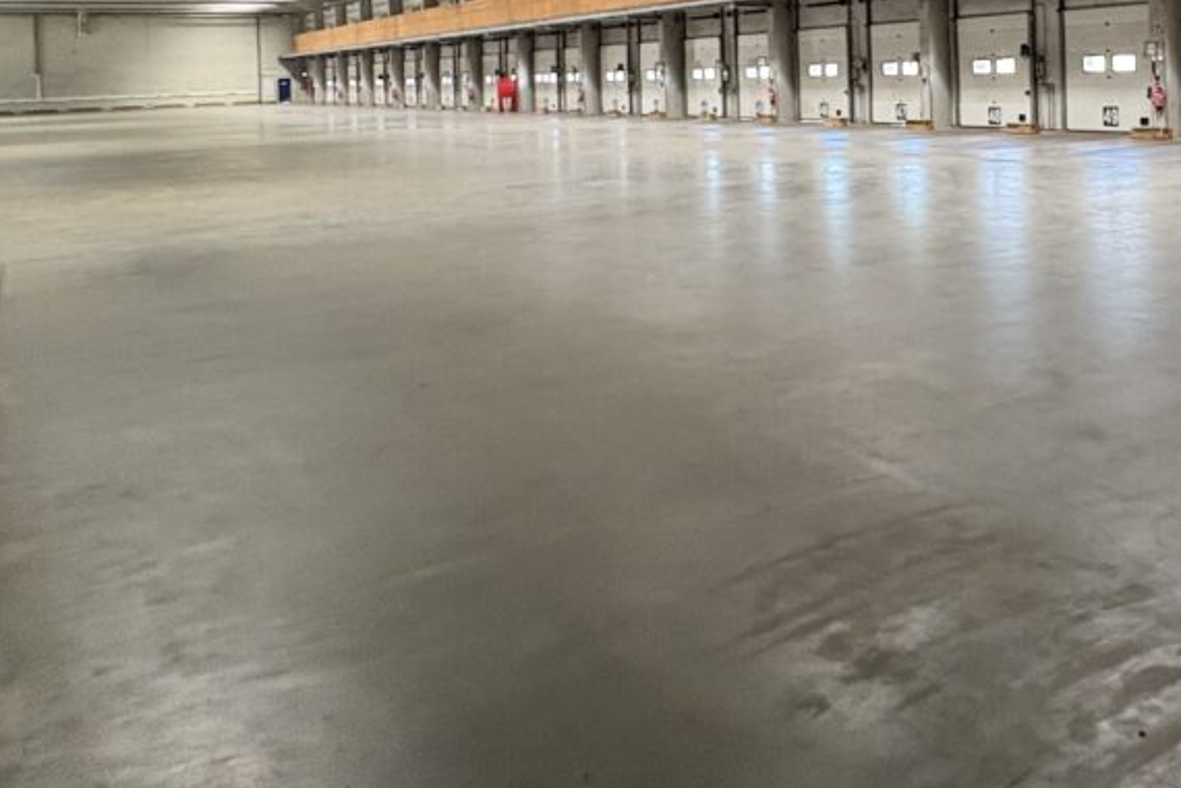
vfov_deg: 36.3
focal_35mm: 34
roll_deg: +5.2
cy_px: 68
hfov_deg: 52.7
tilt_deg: -1.5
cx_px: 922
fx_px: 1115
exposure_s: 1/50
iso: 250
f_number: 2.2
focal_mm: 2.22
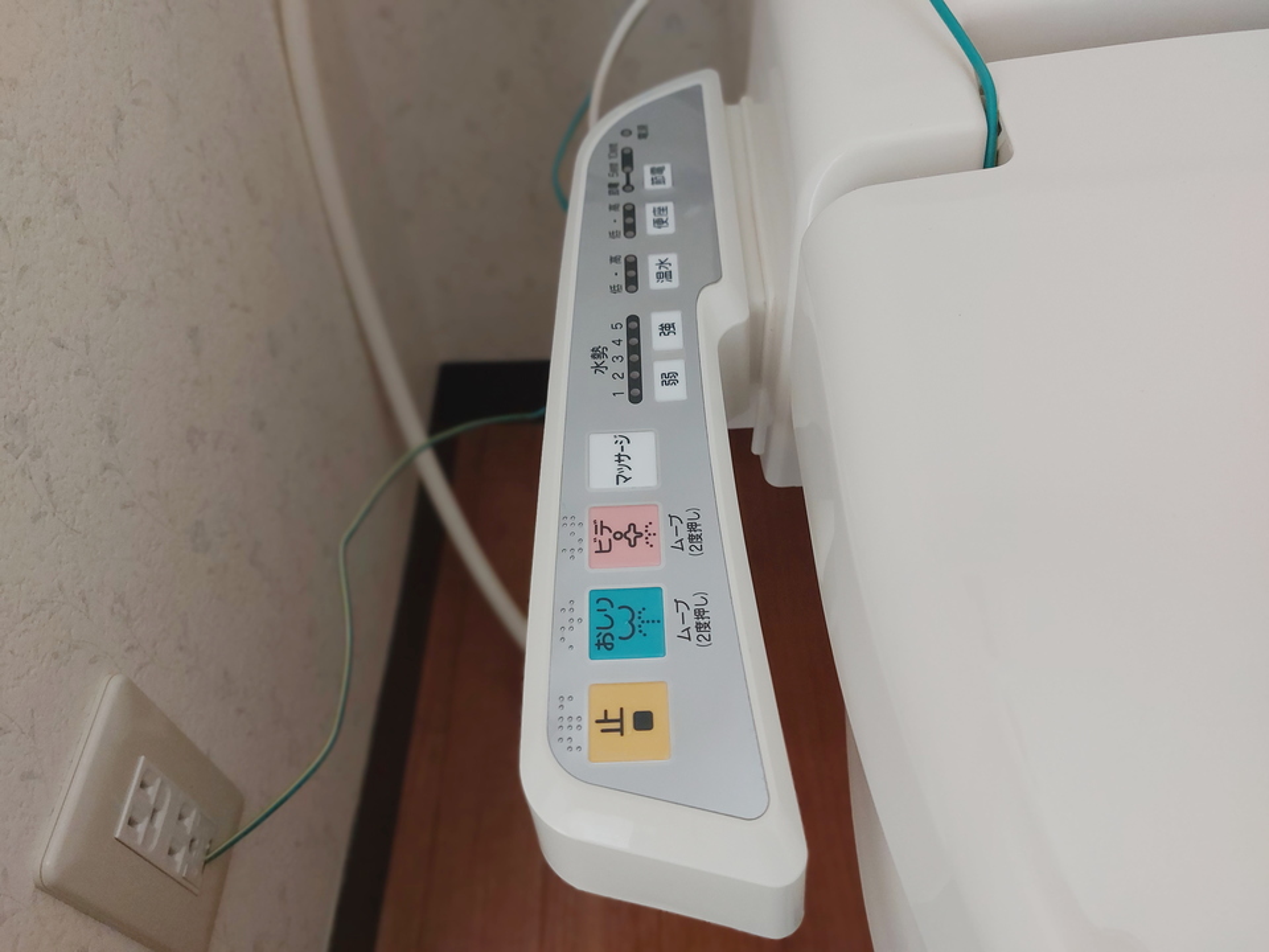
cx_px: 634
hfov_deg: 71.6
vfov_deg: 56.8
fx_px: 880
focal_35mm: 24
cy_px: 476
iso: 250
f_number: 1.8
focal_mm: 5.23
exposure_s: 1/24
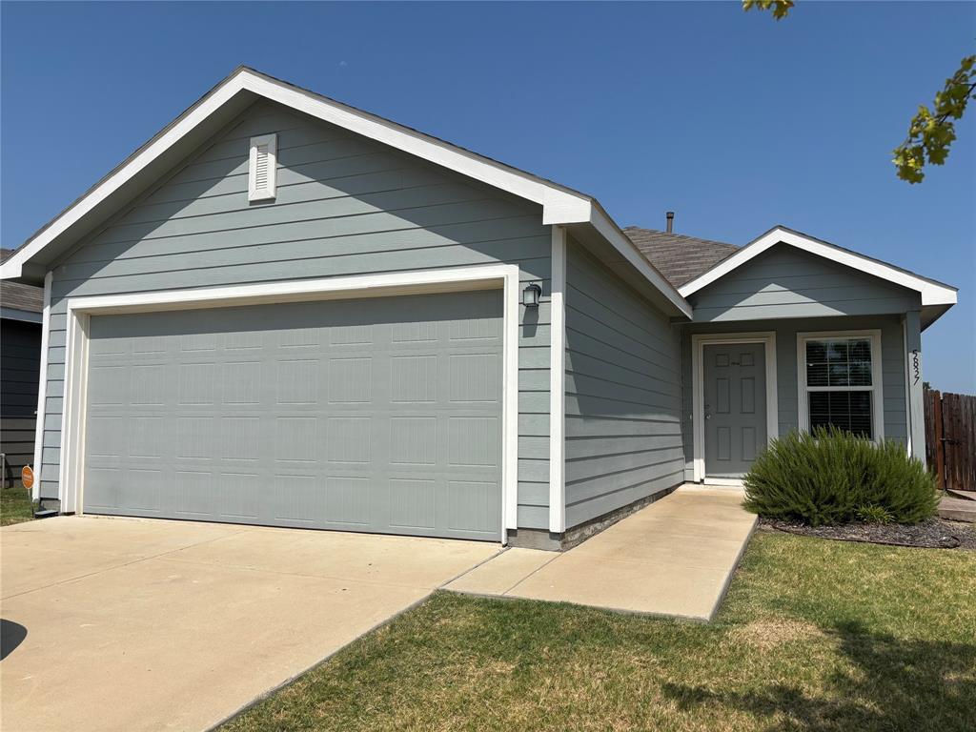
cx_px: 488
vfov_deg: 53.1
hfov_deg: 67.3
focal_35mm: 26
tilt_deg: +4.8
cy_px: 366
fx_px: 733
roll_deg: -0.3
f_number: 1.6
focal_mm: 5.96
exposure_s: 1/7194
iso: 50
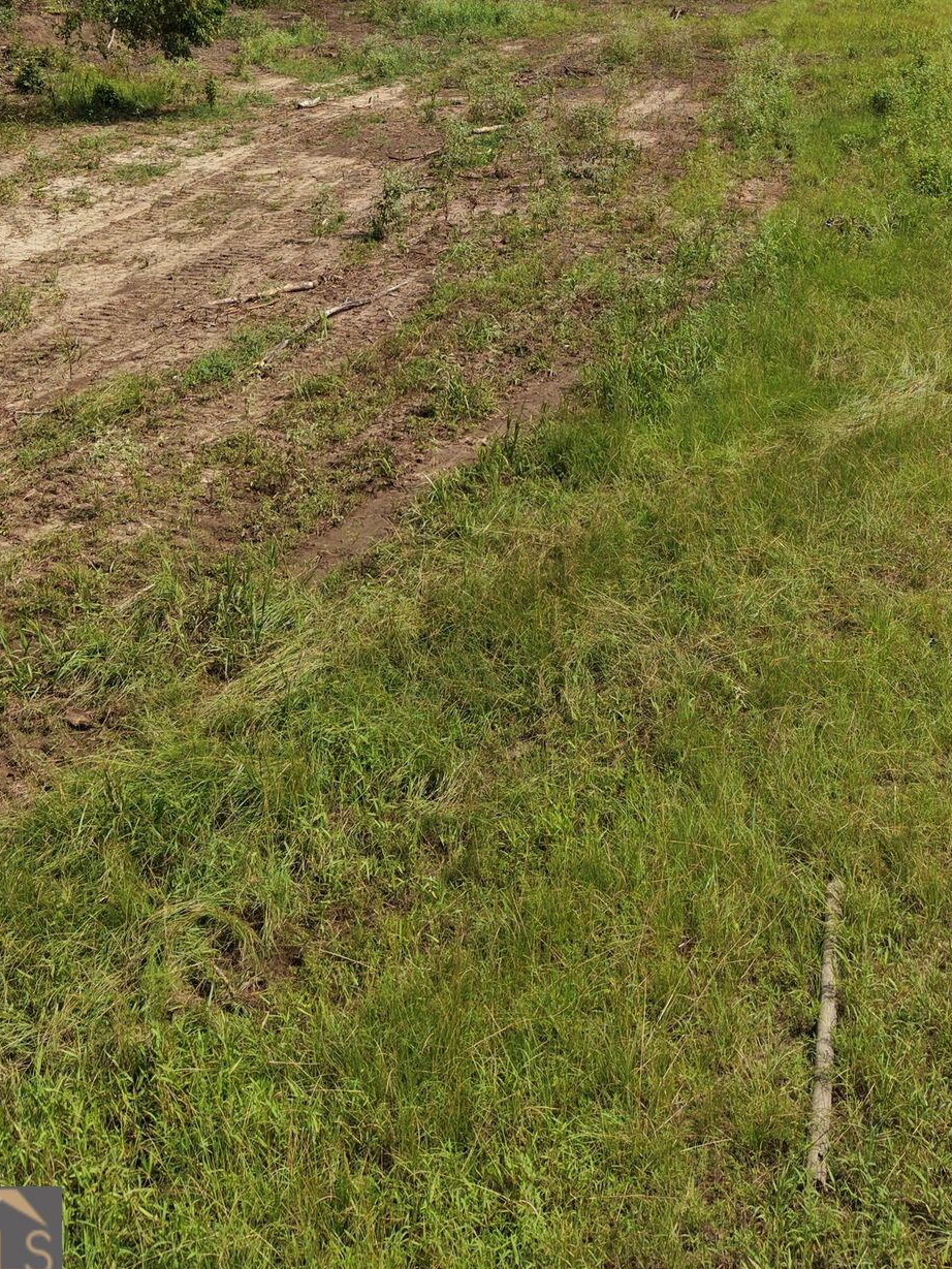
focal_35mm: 45
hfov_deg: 32.0
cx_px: 598
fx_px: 1650
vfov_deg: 39.0
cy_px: 116
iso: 240
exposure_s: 1/6000
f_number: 1.8
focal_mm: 8.67
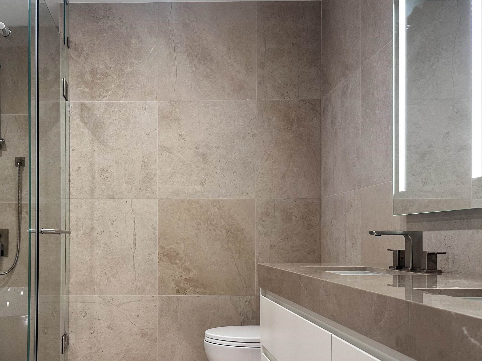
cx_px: 137
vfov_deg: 39.3
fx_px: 501
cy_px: 233
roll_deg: -1.0
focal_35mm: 36
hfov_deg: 49.8
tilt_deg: +0.3
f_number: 1.78
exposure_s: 1/120
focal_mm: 6.86
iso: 160
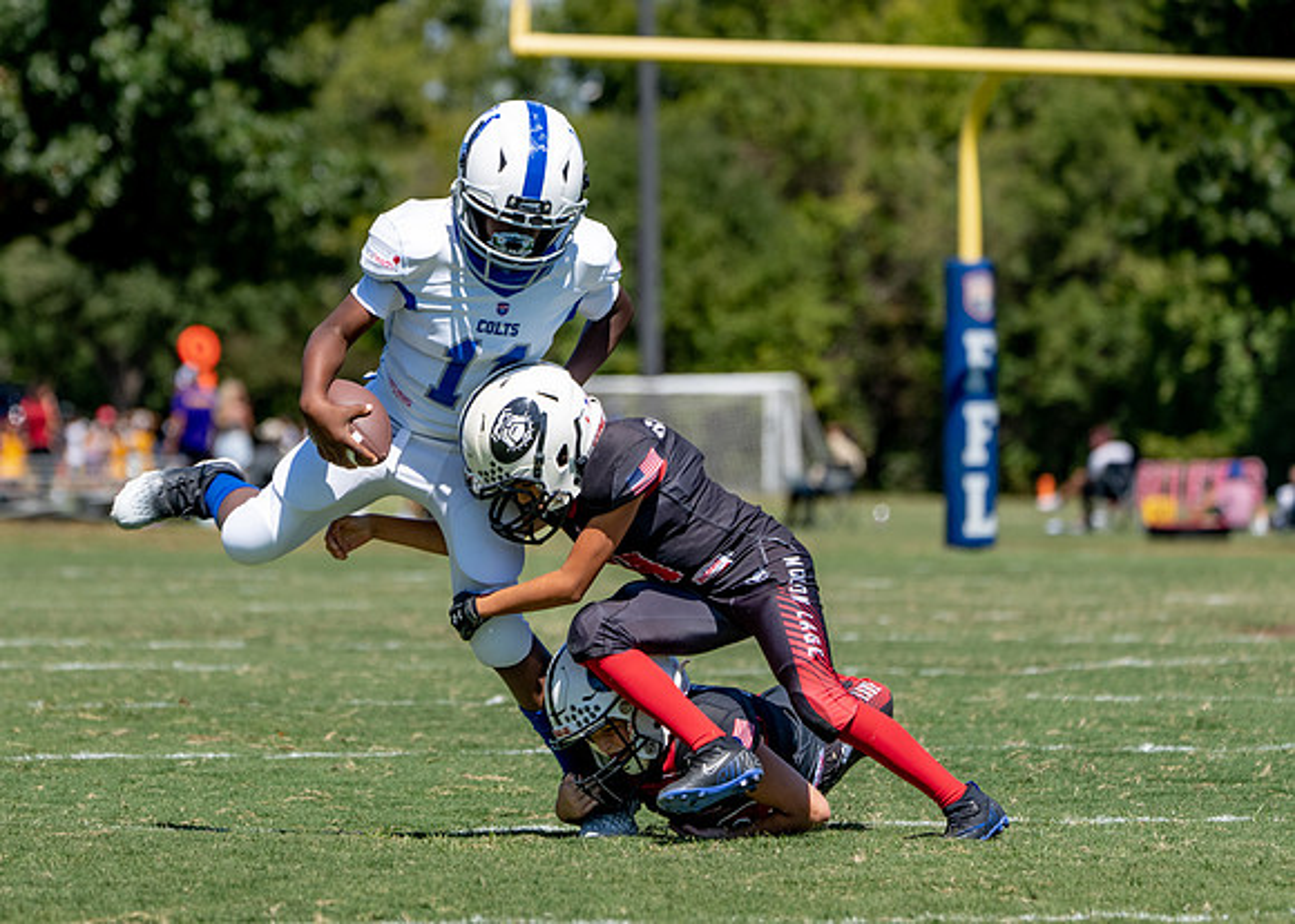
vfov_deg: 4.6
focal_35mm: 314
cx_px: 433
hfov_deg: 6.4
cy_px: 460
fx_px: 11538
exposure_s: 1/1250
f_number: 5.6
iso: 250
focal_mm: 224
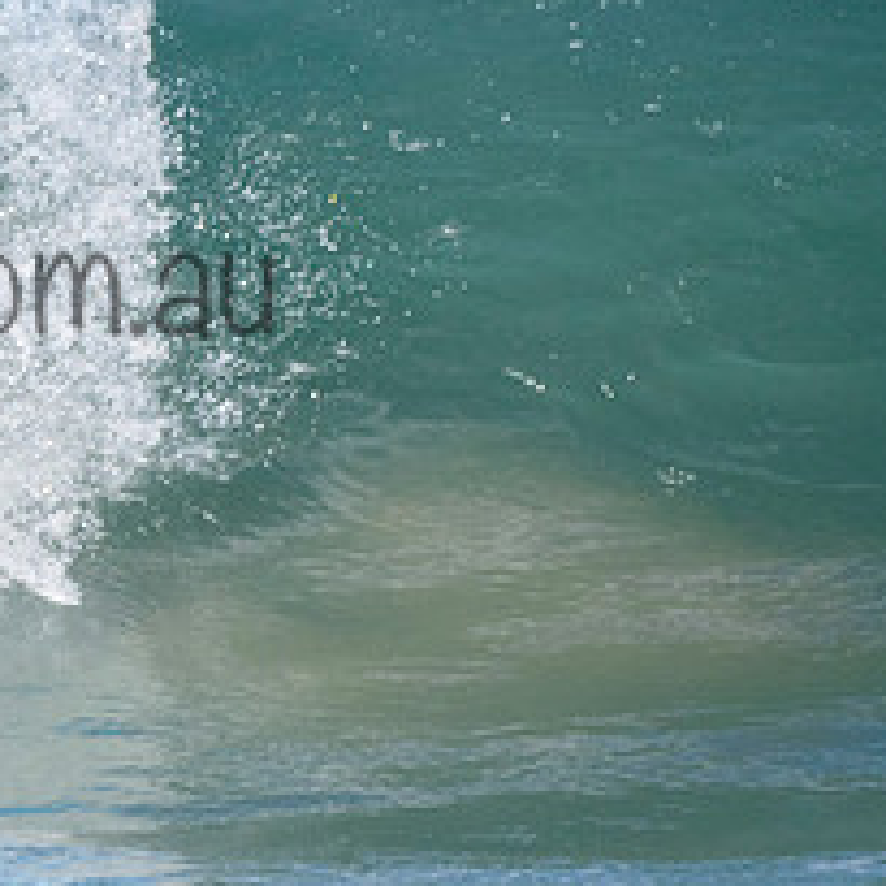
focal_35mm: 1808
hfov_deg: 1.0
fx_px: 52355
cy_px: 236
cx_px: -182
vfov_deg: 1.0
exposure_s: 1/4000
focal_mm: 500
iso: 800
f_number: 5.6
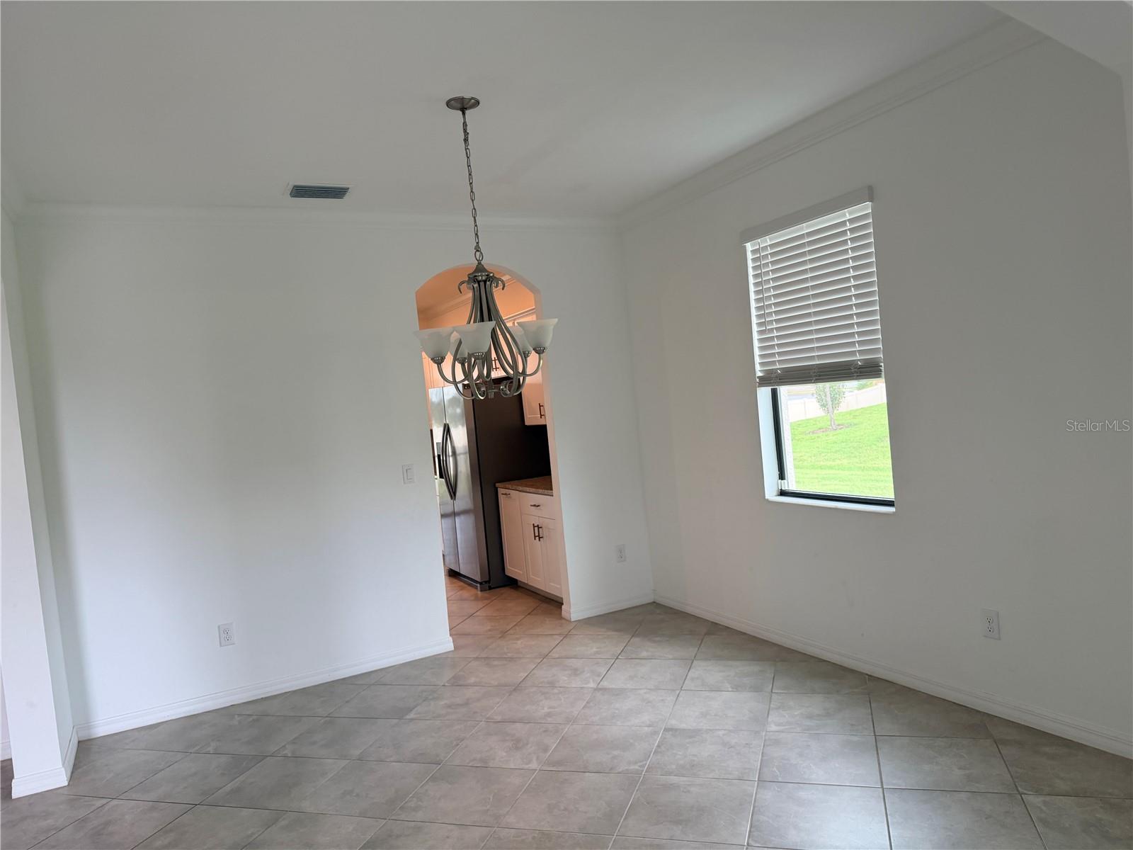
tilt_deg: +2.1
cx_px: 566
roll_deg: +6.4
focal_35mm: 24
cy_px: 425
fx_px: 786
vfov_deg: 56.8
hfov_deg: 71.6
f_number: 1.78
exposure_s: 1/165
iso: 125
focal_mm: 6.76
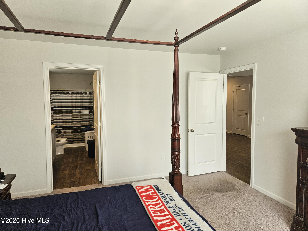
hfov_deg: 73.9
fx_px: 205
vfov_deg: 58.9
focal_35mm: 23
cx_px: 154
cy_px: 116
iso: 80
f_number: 1.8
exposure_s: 1/120
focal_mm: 5.4
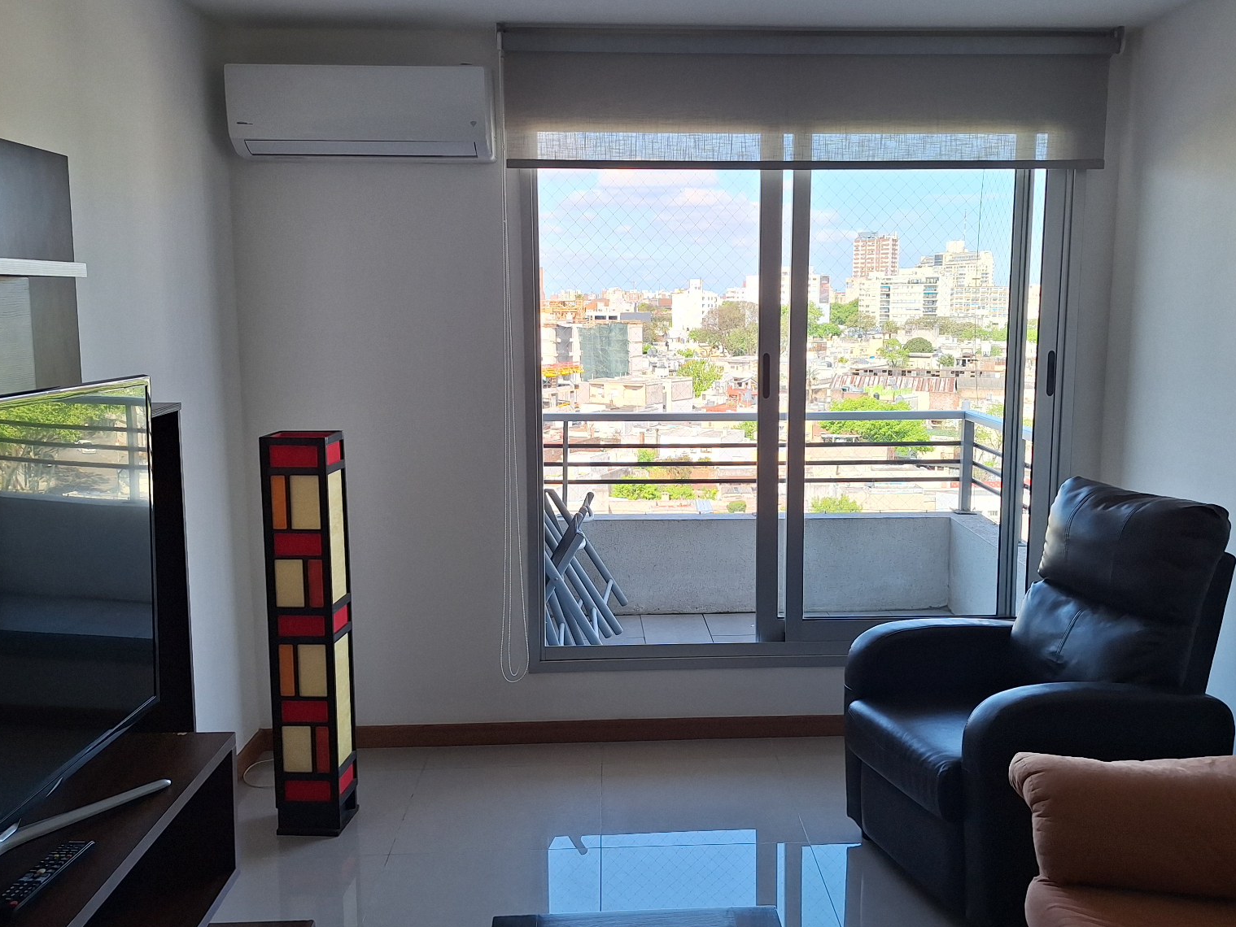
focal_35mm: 31
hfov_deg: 58.3
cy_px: 481
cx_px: 641
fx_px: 1107
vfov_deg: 45.5
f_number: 1.8
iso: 40
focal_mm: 5.54
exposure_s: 1/345
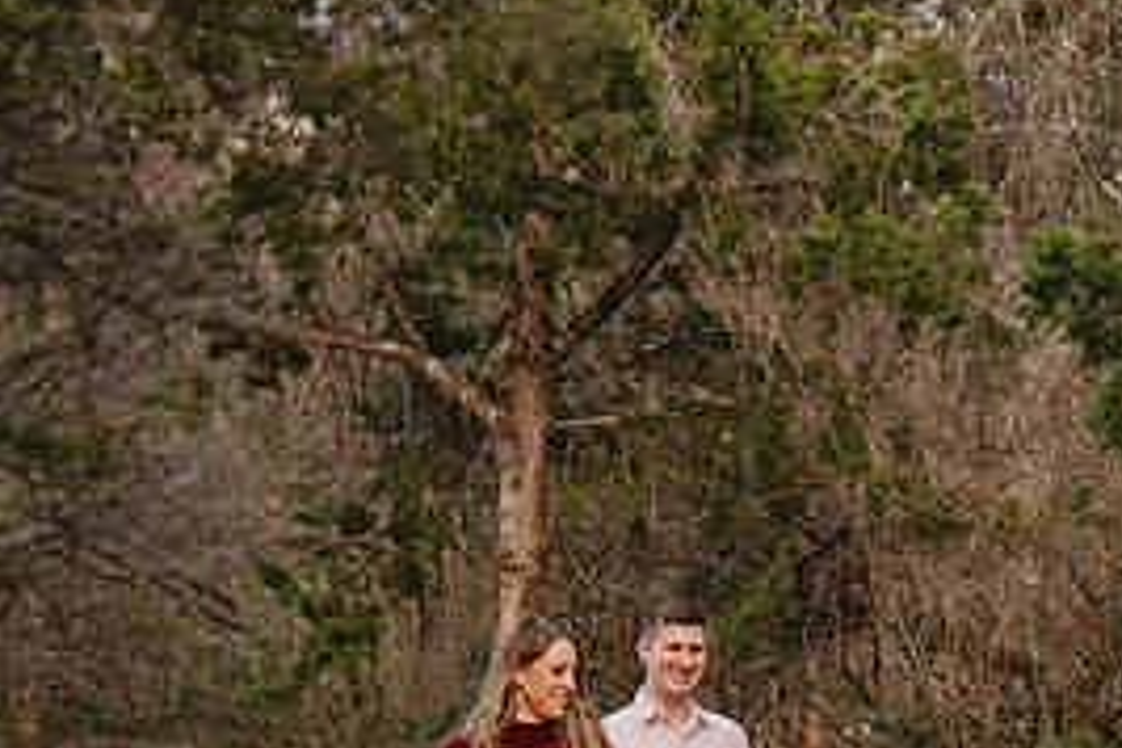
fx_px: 4581
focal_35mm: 147
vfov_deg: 9.3
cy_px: 802
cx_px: 977
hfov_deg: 13.9
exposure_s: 1/500
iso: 250
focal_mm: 50
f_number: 2
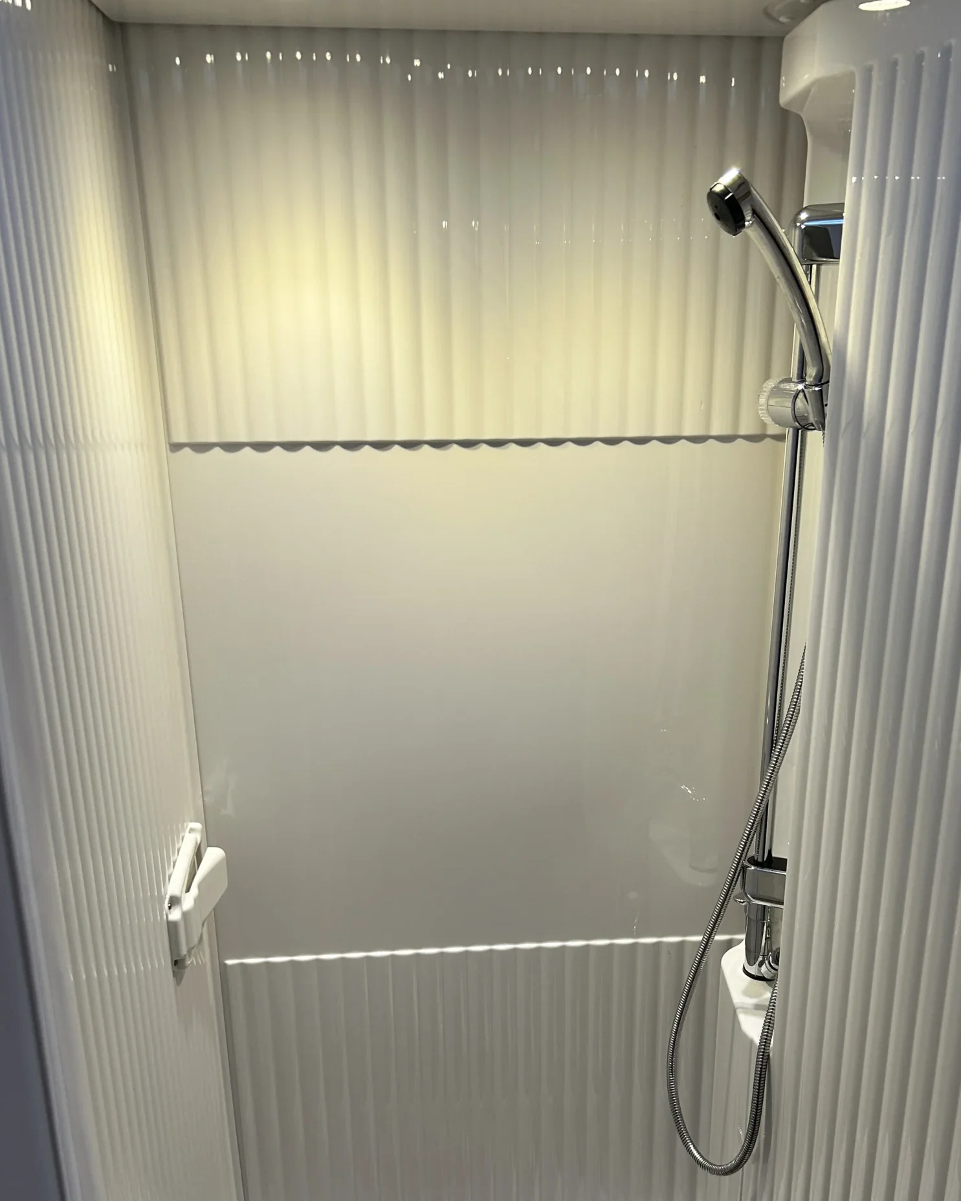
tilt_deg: -21.2
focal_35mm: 35
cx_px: 528
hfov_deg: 42.2
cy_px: 782
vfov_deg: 50.8
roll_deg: +1.5
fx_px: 1244
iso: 80
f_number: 1.5
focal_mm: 5.7
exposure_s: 1/100
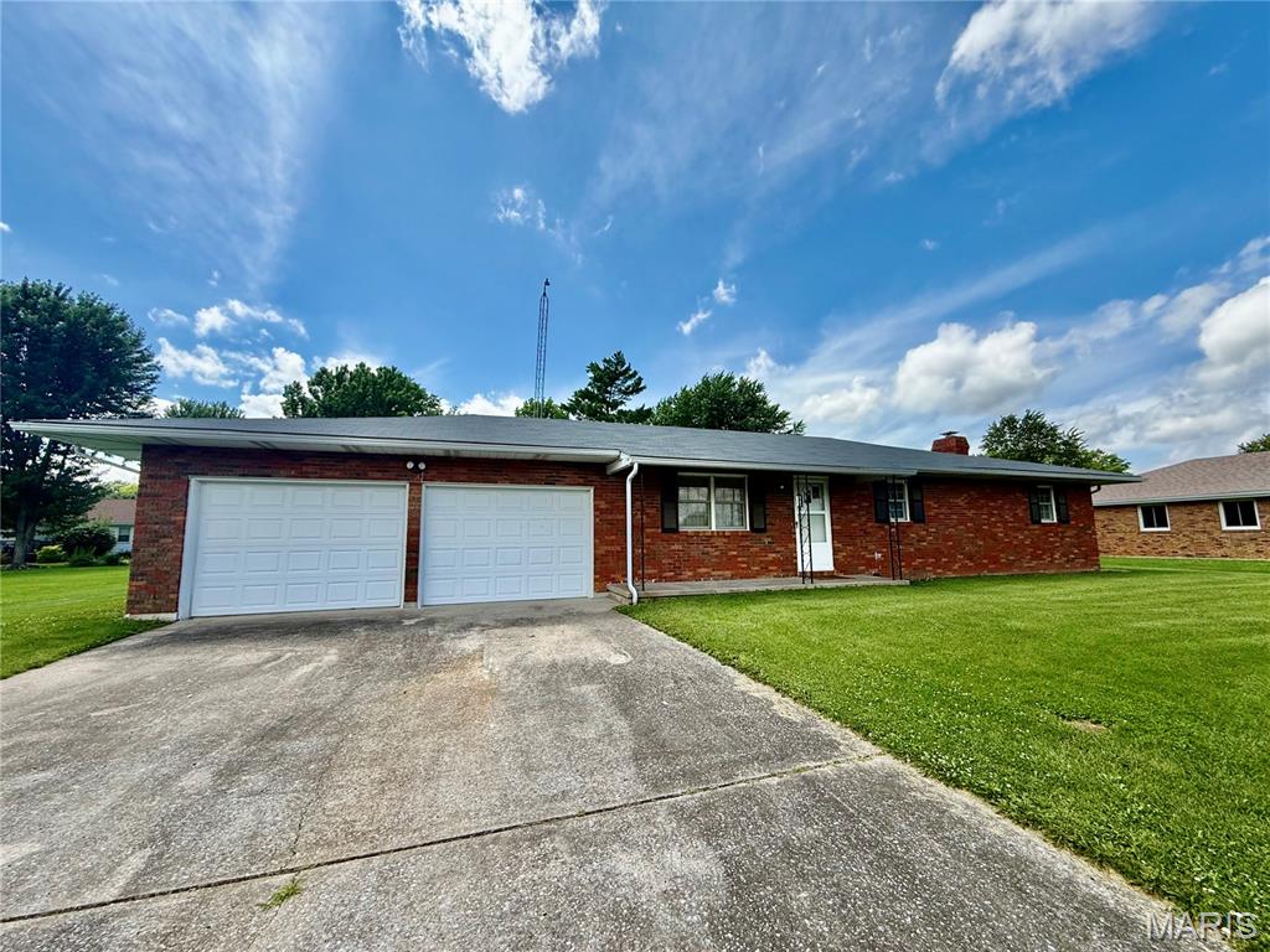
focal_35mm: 14
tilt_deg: +6.1
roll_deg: +0.6
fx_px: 514
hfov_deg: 102.1
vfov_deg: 85.7
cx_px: 635
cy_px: 476
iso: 50
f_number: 2.2
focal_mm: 2.22
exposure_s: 1/1848
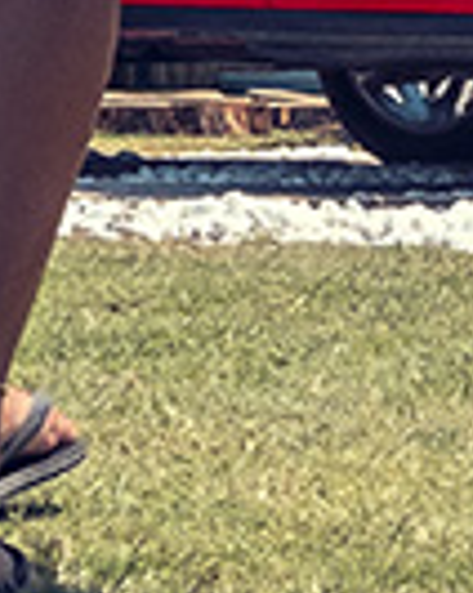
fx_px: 6033
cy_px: -568
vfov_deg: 5.5
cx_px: 817
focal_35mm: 344
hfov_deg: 4.4
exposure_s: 1/400
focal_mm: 25.4
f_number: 10
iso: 250
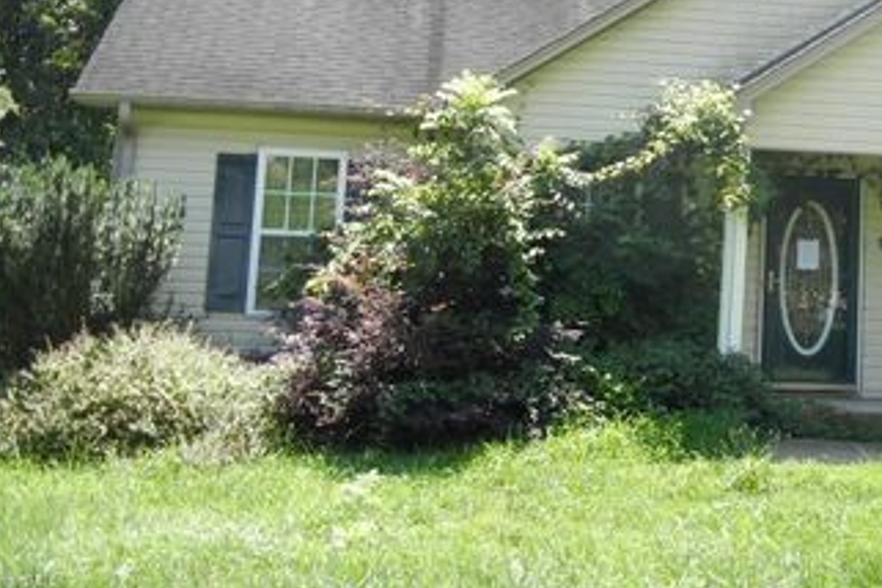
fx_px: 1347
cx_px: 654
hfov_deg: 35.5
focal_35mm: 55
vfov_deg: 24.0
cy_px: 78
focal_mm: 6.2
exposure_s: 1/310
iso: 160
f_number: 3.6
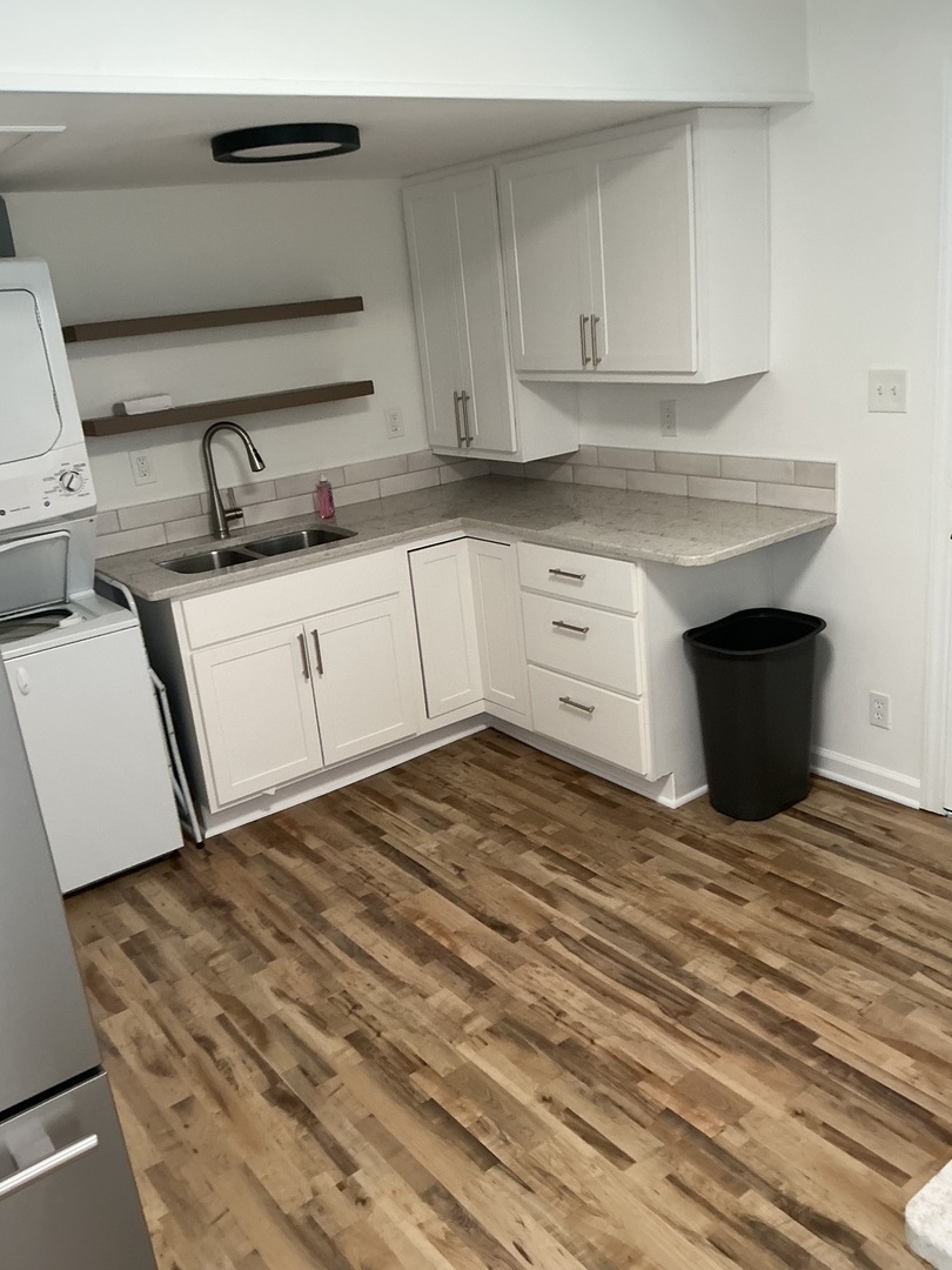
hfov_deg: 48.2
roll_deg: +6.3
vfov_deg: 61.7
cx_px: 476
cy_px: 635
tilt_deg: -19.0
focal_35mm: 29
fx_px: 1063
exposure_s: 1/60
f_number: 1.8
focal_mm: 3
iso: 100
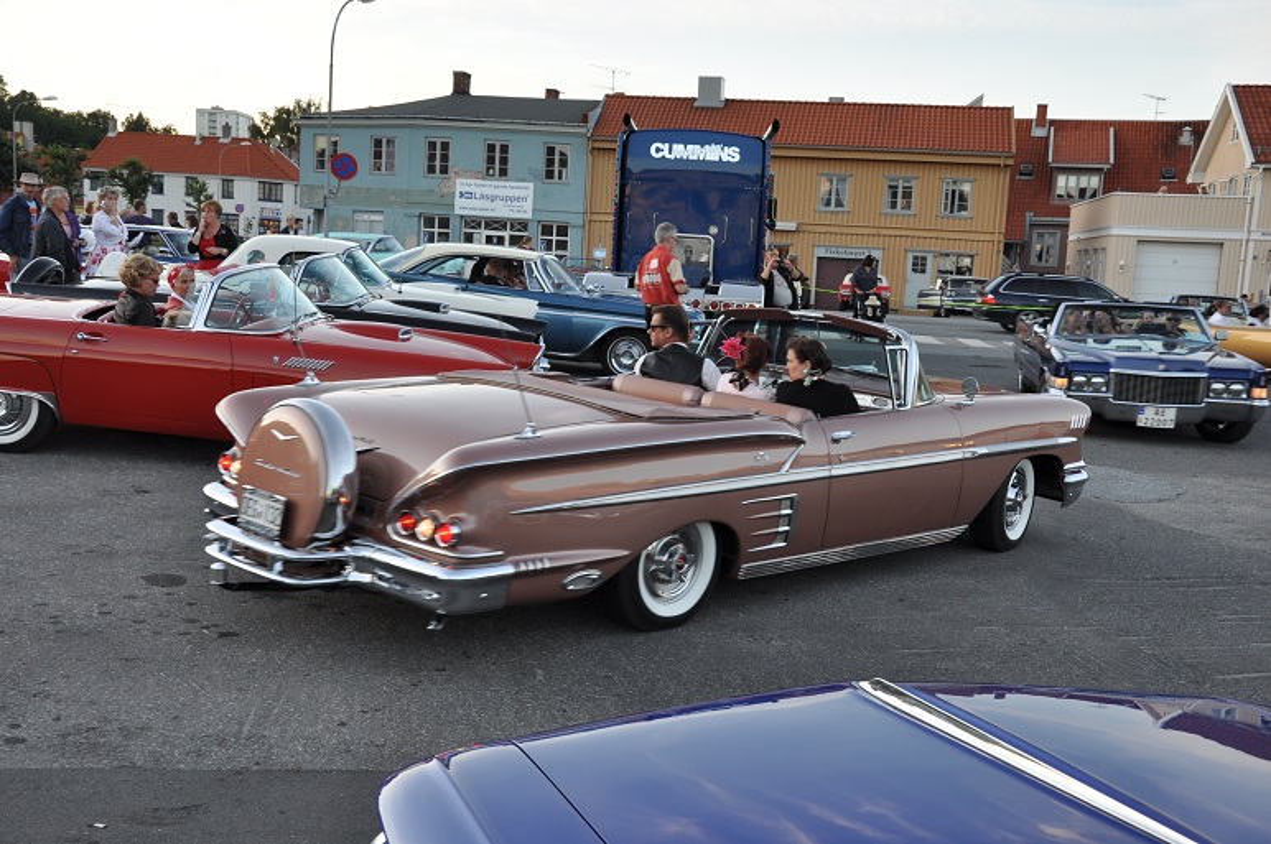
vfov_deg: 35.4
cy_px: 422
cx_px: 636
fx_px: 1323
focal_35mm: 38
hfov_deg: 51.3
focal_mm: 25
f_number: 7.1
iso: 200
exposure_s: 1/50
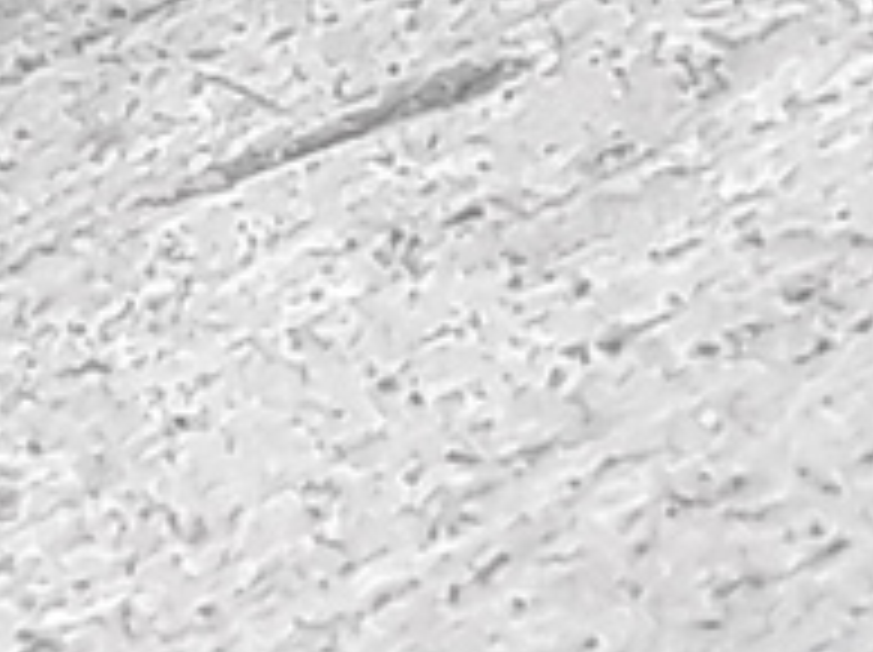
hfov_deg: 16.2
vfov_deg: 11.8
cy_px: -396
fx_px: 2997
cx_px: -43
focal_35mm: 119
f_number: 1.7
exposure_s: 1/100
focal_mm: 3.71
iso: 64
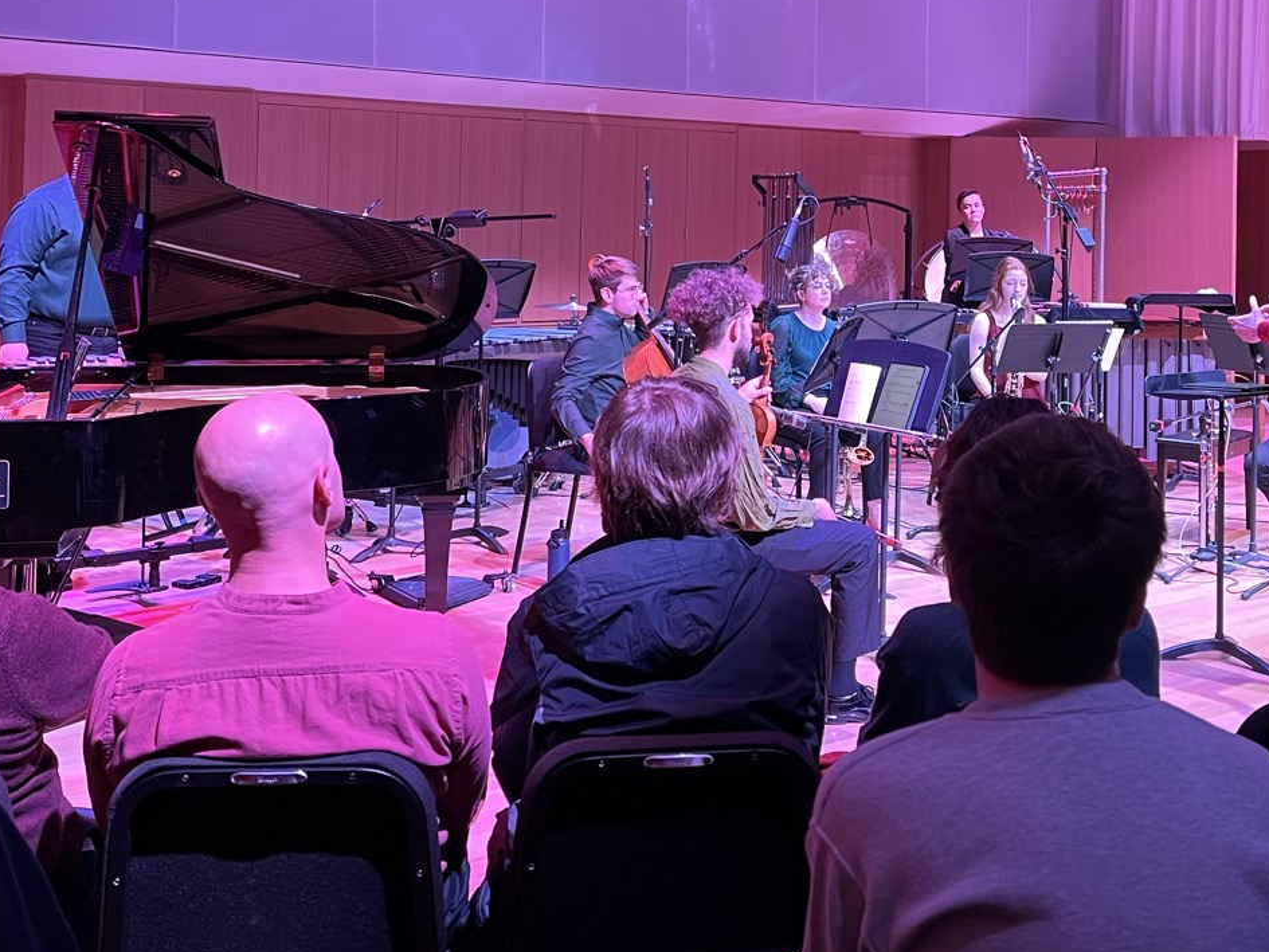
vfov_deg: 31.9
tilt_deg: +0.9
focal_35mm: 44
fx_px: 1613
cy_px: 175
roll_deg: -1.8
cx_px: 782
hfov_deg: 42.7
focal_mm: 5.1
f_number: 1.6
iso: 200
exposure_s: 1/60
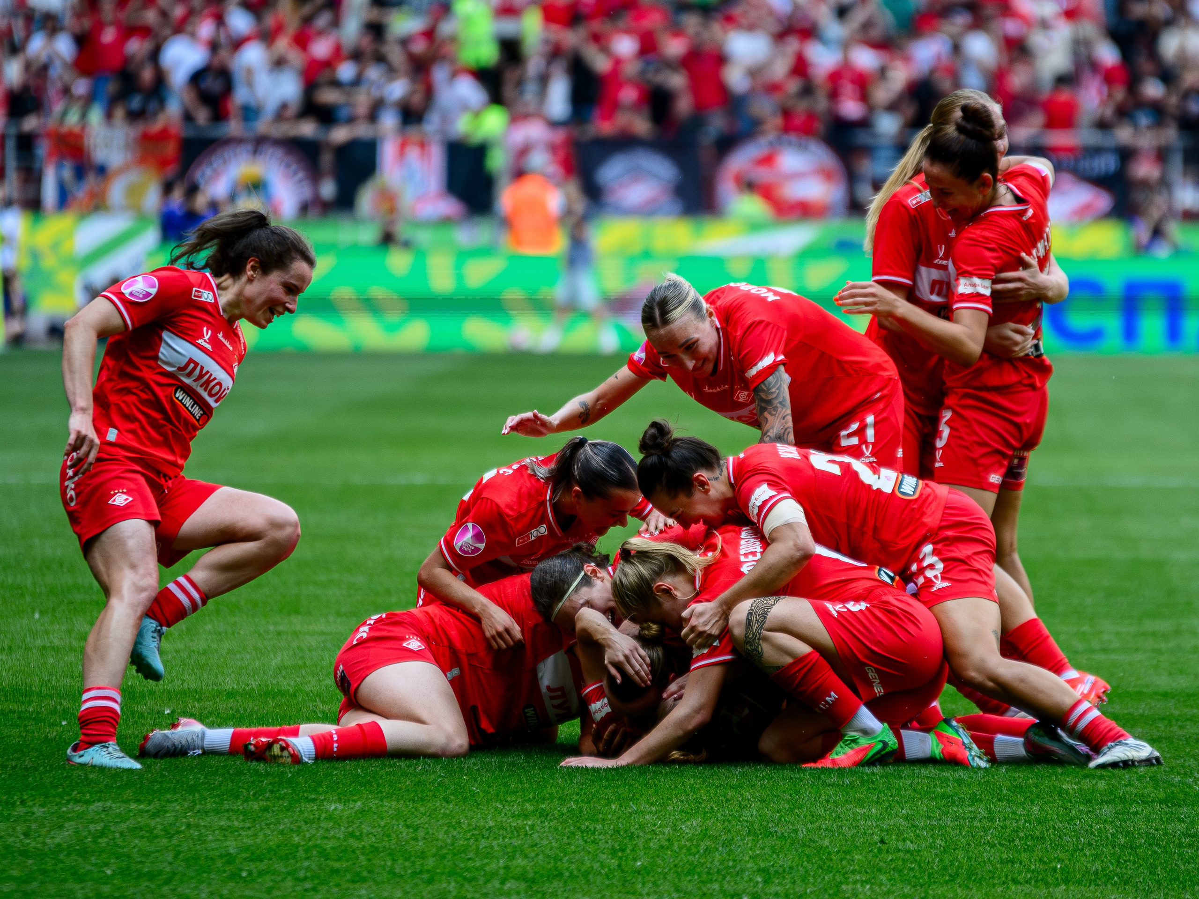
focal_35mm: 355
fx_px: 12299
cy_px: 417
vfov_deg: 4.2
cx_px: 675
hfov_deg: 5.6
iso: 1000
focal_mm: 200
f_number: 2.8
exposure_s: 1/4000
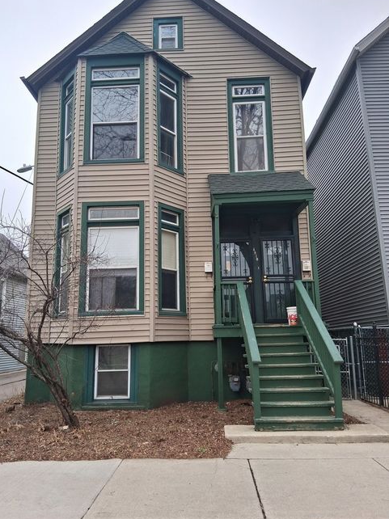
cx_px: 188
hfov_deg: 51.3
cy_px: 262
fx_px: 405
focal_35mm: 27
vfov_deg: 65.3
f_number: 1.8
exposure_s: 1/222
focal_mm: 3.98
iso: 25
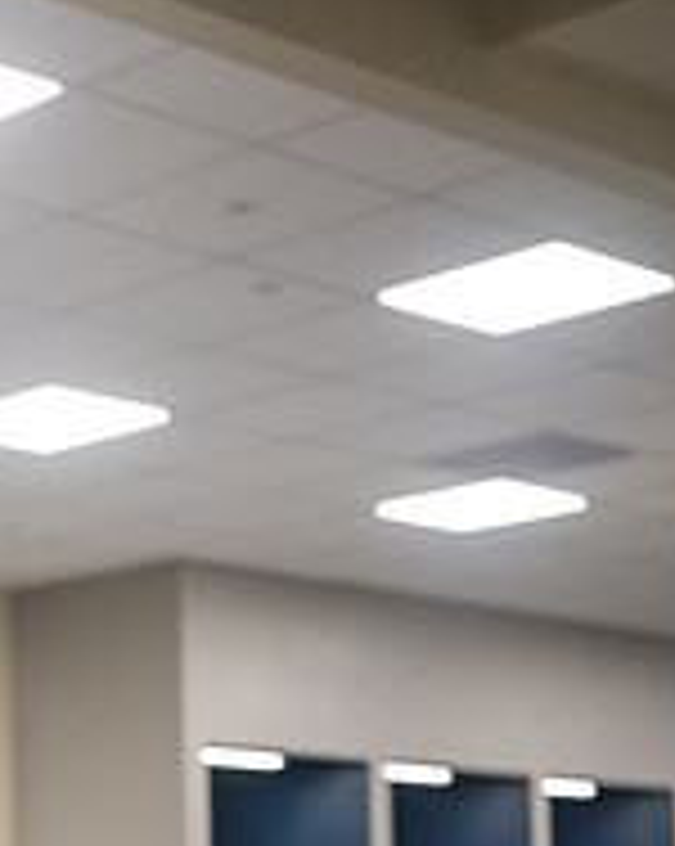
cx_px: -356
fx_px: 2426
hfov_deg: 14.7
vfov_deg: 19.3
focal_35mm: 97
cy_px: 817
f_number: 2.8
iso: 2000
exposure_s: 1/400
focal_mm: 33.5
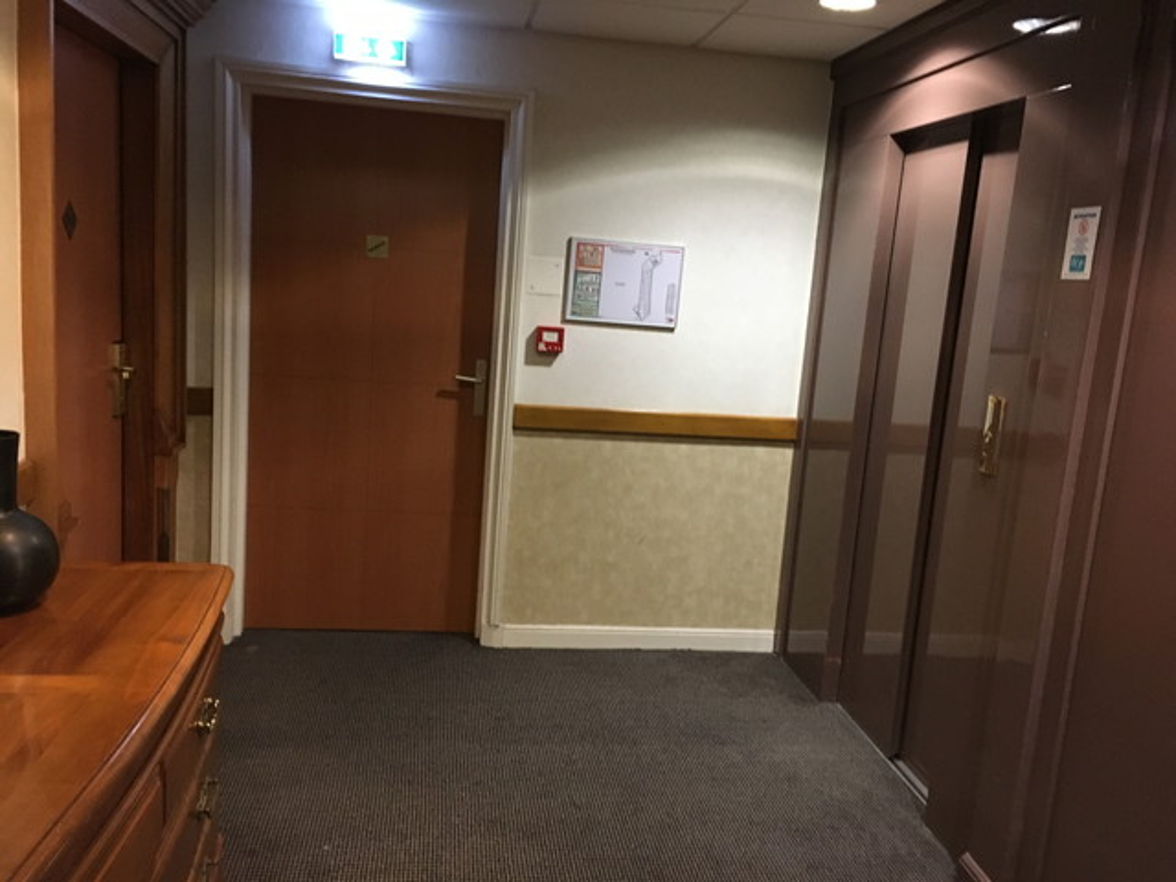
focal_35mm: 29
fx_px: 985
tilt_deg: -9.3
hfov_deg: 61.7
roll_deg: -4.1
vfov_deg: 48.2
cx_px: 588
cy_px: 441
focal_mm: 4.15
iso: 250
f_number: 2.2
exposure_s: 1/17
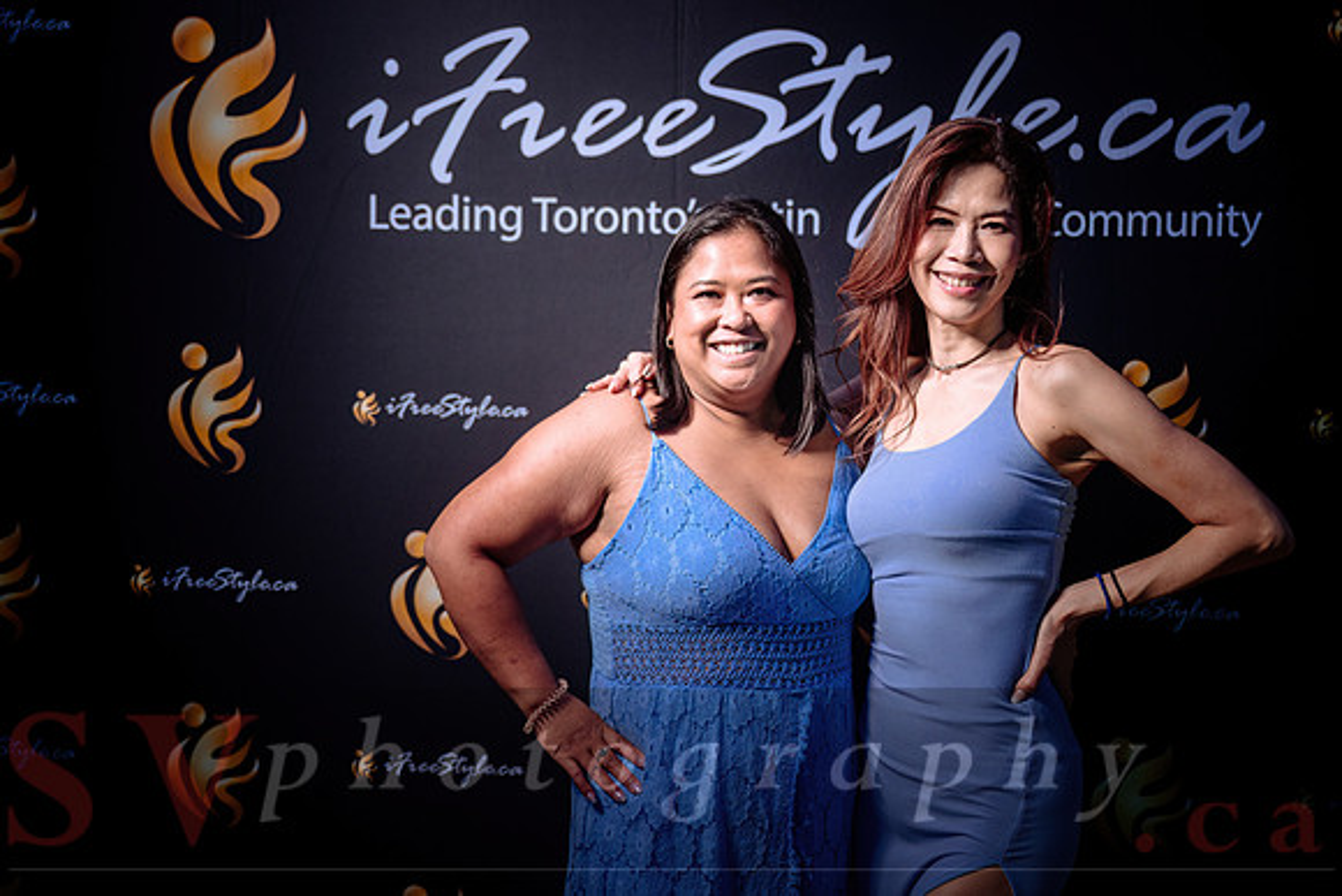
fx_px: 1174
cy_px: 448
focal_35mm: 32
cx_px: 671
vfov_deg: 41.7
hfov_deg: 59.5
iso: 800
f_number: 2.8
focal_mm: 31.5
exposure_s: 1/125
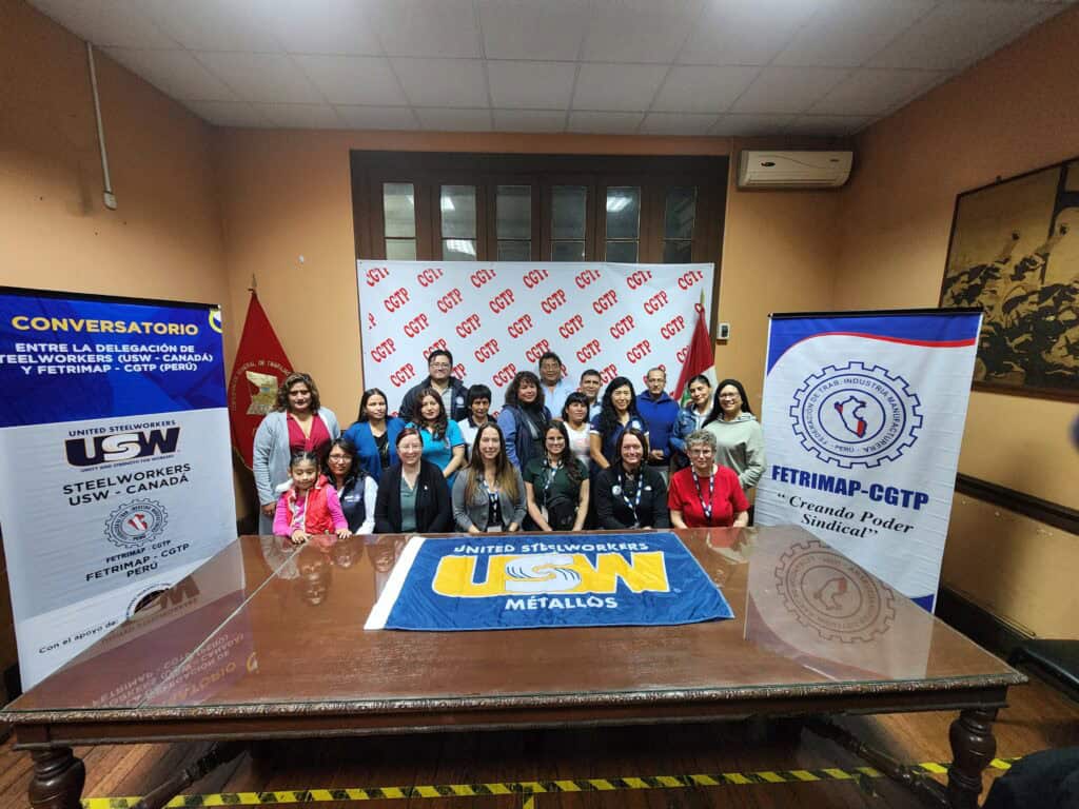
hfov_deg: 106.2
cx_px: 540
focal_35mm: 13
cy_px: 404
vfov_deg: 89.9
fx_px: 405
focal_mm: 2.2
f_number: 2.2
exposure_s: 1/30
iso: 640
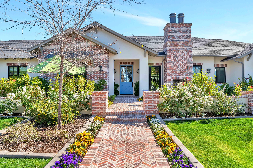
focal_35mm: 23
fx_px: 162
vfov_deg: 55.1
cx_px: 126
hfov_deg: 76.1
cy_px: 84
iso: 100
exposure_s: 1/400
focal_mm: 23
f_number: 9
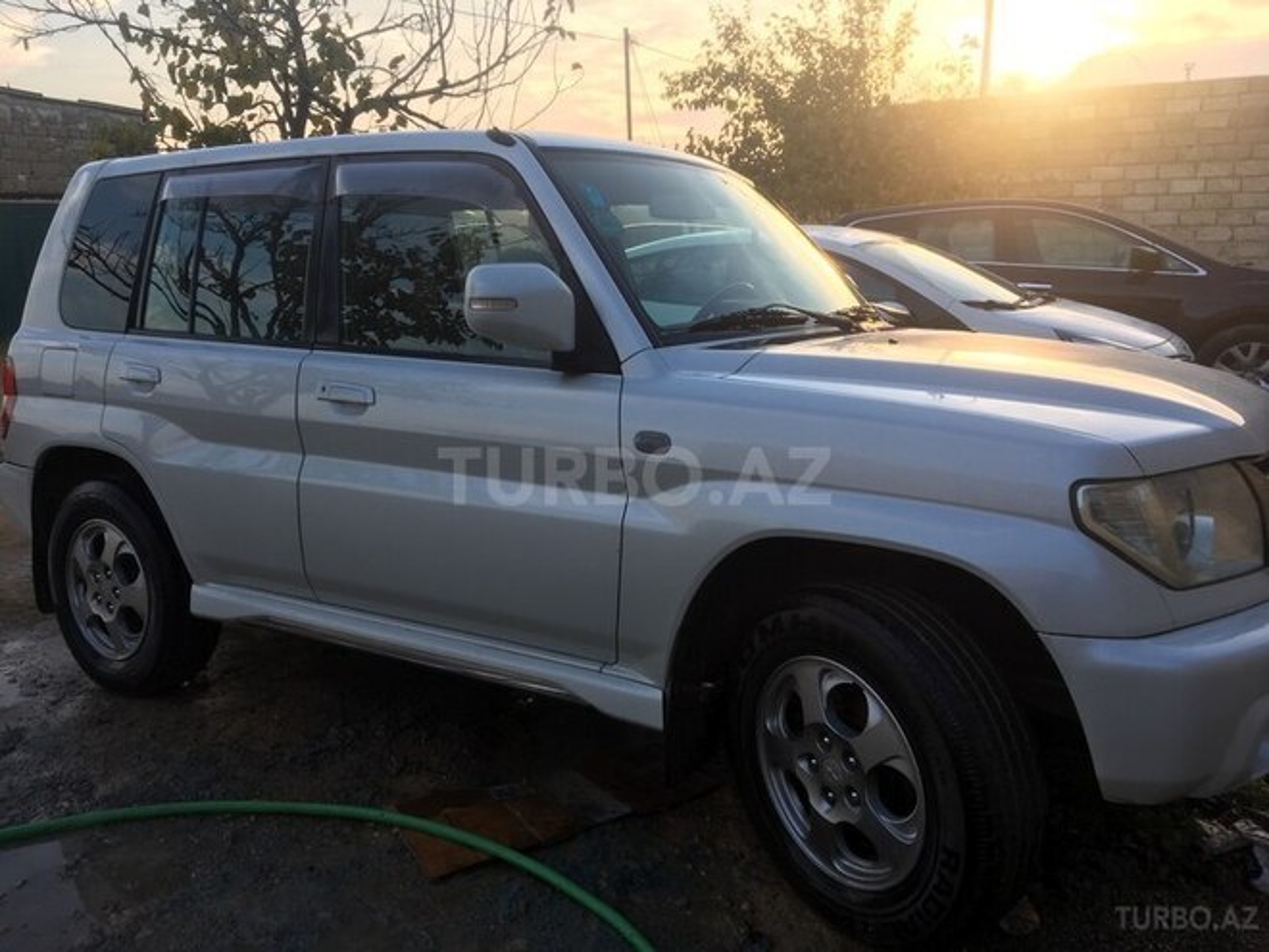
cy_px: 476
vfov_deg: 48.2
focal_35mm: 29
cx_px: 634
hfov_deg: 61.7
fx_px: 1063
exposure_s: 1/287
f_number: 2.2
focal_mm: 4.15
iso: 25
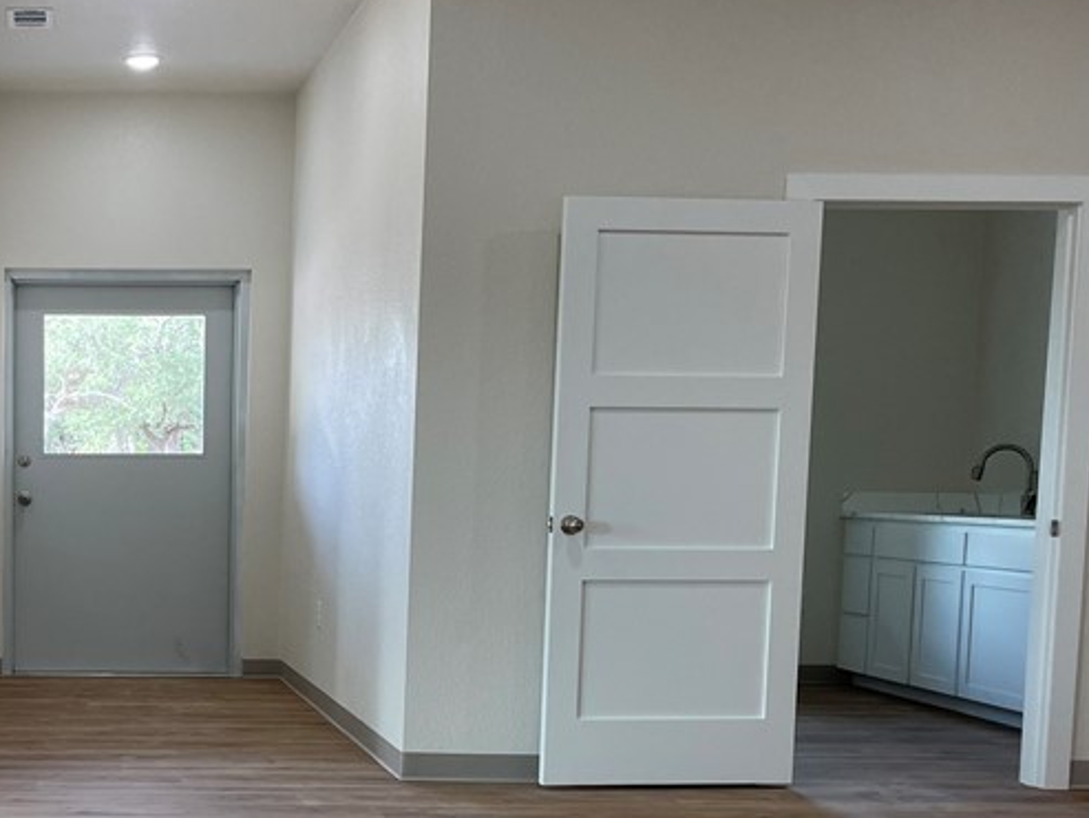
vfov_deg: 26.6
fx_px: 1699
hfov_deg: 33.1
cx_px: 49
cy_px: 643
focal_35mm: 54
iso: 80
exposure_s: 1/120
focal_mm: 4.2
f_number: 1.6
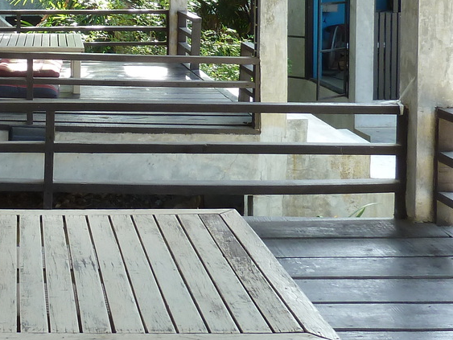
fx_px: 930
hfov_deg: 25.9
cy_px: -4
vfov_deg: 20.1
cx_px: -10
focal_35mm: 71
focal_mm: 4.1
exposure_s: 1/60
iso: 80
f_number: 3.3
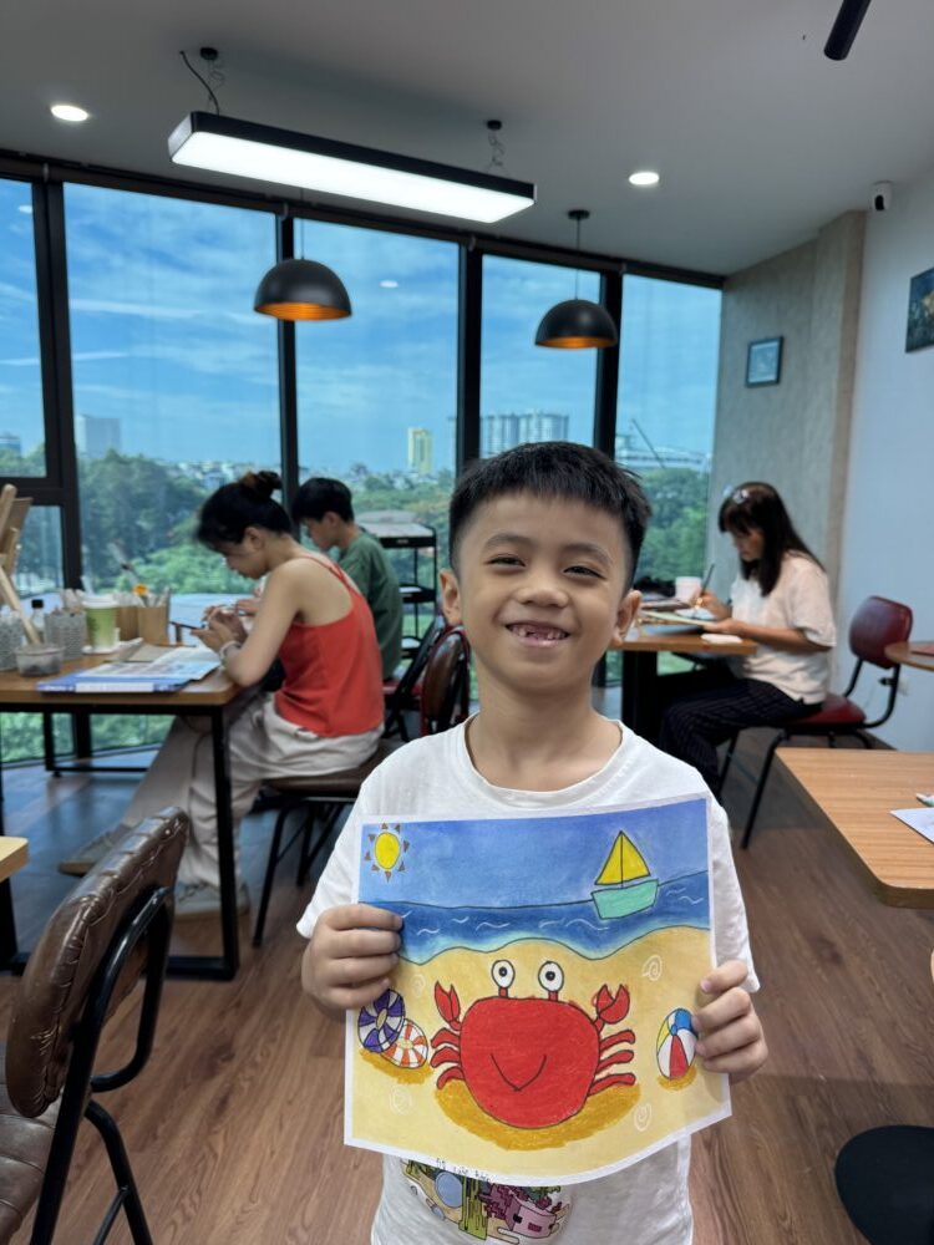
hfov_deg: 56.8
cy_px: 622
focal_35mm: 24
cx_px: 467
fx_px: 863
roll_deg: -0.9
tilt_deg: -7.8
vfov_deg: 71.6
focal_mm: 6.76
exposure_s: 1/121
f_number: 1.78
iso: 50
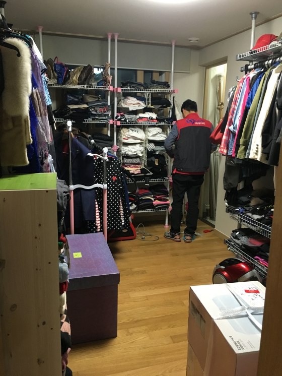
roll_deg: -0.5
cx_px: 141
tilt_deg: -11.7
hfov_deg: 48.3
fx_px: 315
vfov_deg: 61.6
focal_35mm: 29
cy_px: 188
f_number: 2.2
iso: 200
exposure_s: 1/17
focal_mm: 4.15
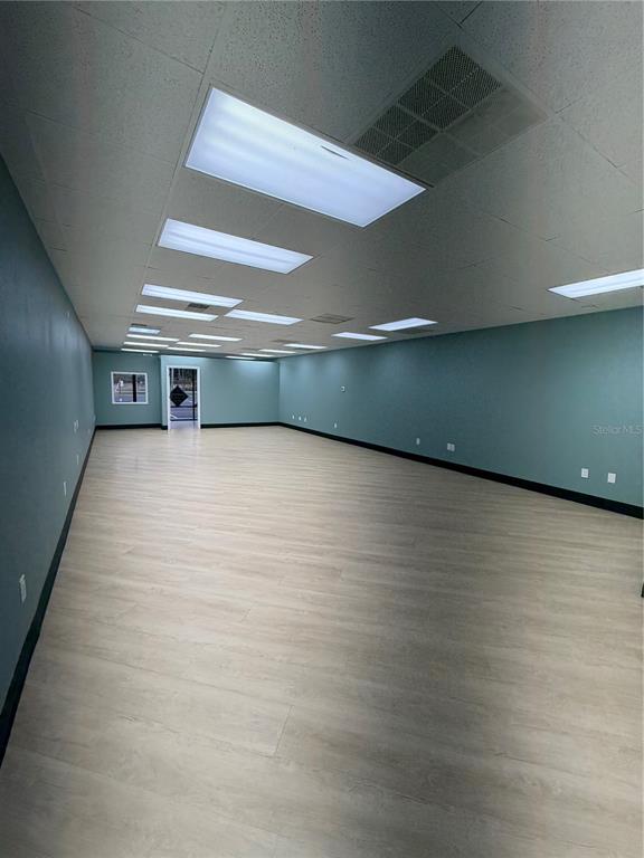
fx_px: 347
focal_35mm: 14
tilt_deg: -6.6
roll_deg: -1.7
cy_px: 429
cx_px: 322
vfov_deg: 102.1
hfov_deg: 85.7
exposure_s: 1/120
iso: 64
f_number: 2.2
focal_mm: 2.22
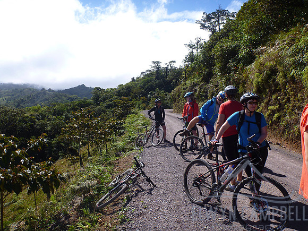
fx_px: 249
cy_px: 116
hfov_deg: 63.4
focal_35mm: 28
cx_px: 154
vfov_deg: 49.7
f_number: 3.3
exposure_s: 1/800
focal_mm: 4.9
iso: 100
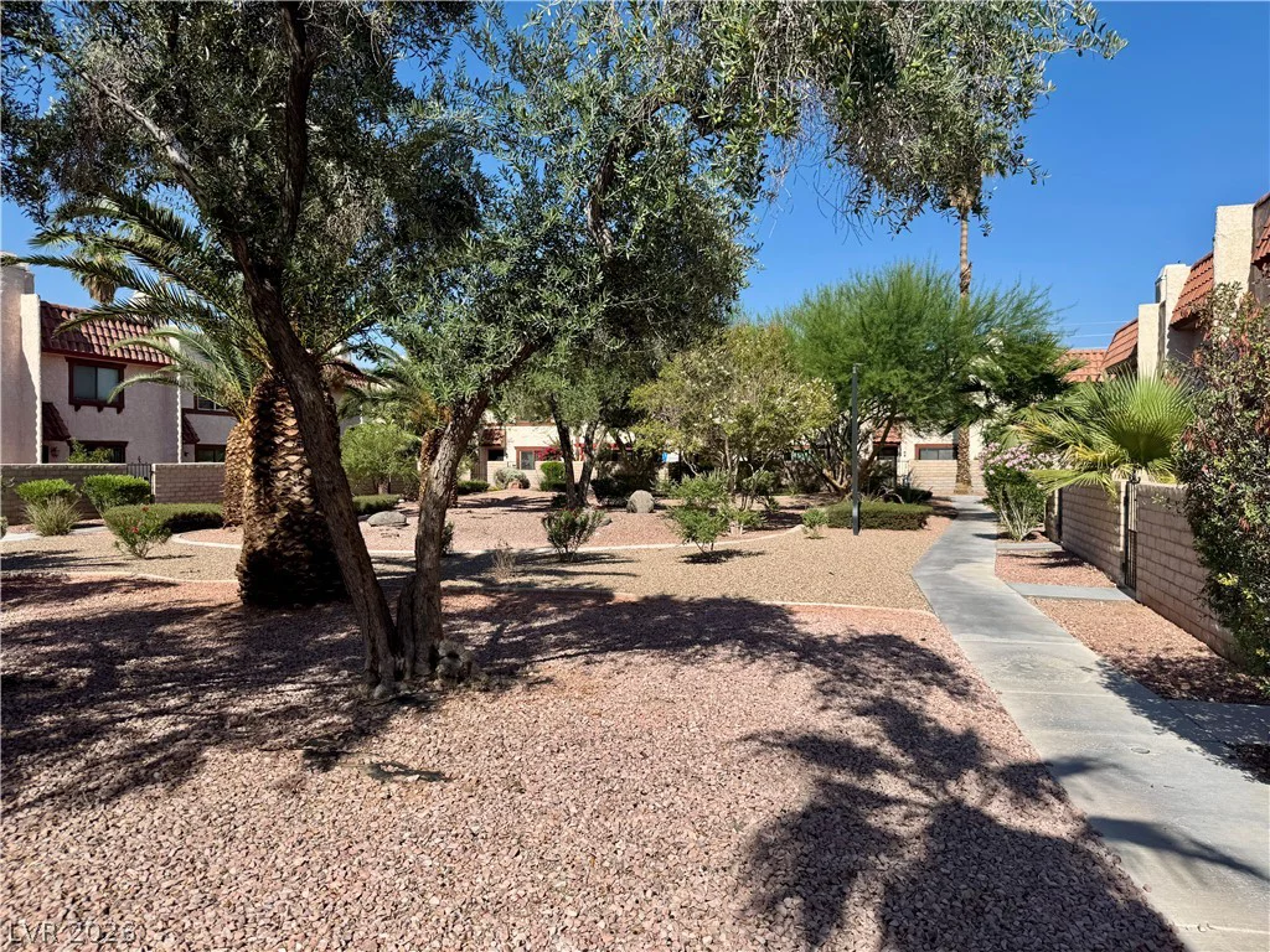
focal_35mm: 24
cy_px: 476
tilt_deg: -1.0
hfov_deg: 71.6
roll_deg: +0.1
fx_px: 881
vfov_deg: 56.8
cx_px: 635
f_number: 1.78
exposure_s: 1/5348
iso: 80
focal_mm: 6.76
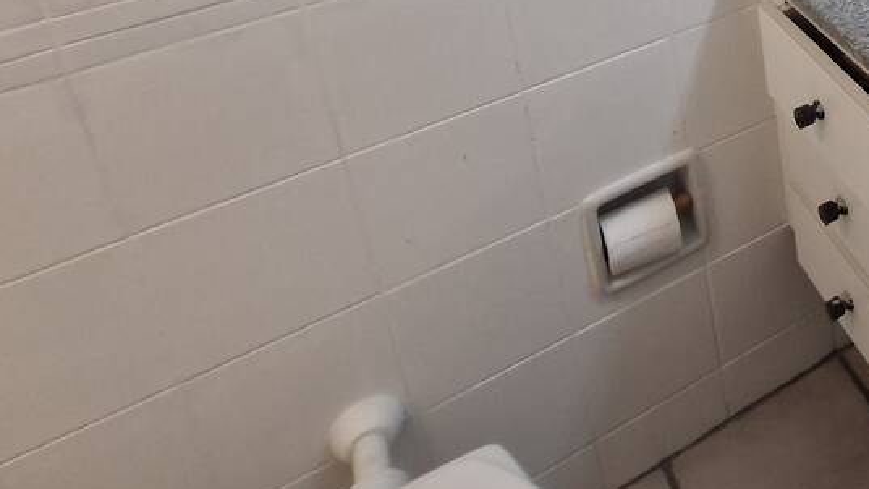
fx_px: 876
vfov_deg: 24.8
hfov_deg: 43.1
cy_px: -223
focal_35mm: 38
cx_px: 919
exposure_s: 1/60
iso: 125
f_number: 2.2
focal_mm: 1.74
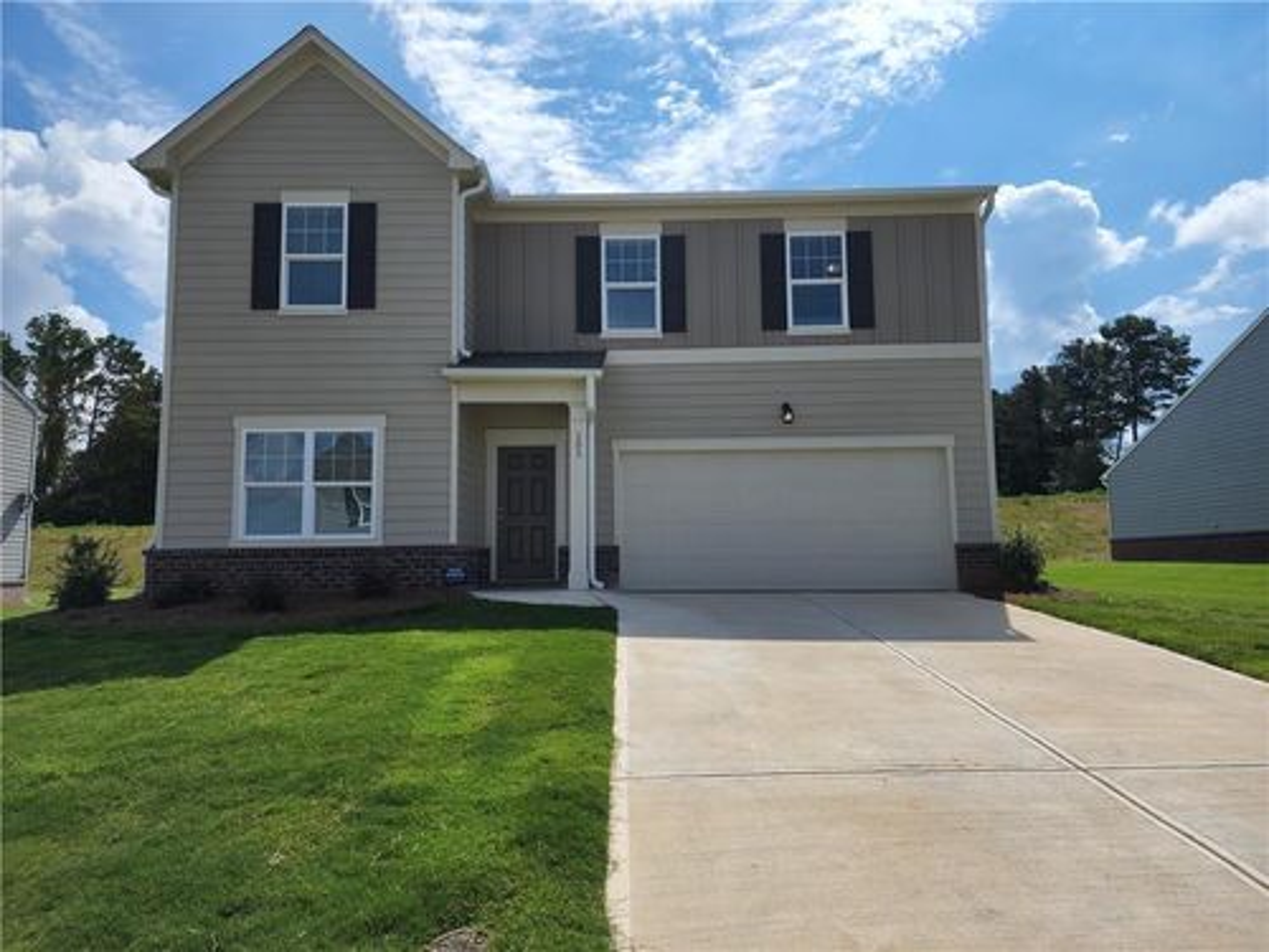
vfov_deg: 58.9
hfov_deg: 73.9
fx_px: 843
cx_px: 634
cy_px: 476
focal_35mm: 23
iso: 12
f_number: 1.8
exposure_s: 1/2021
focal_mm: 6.4
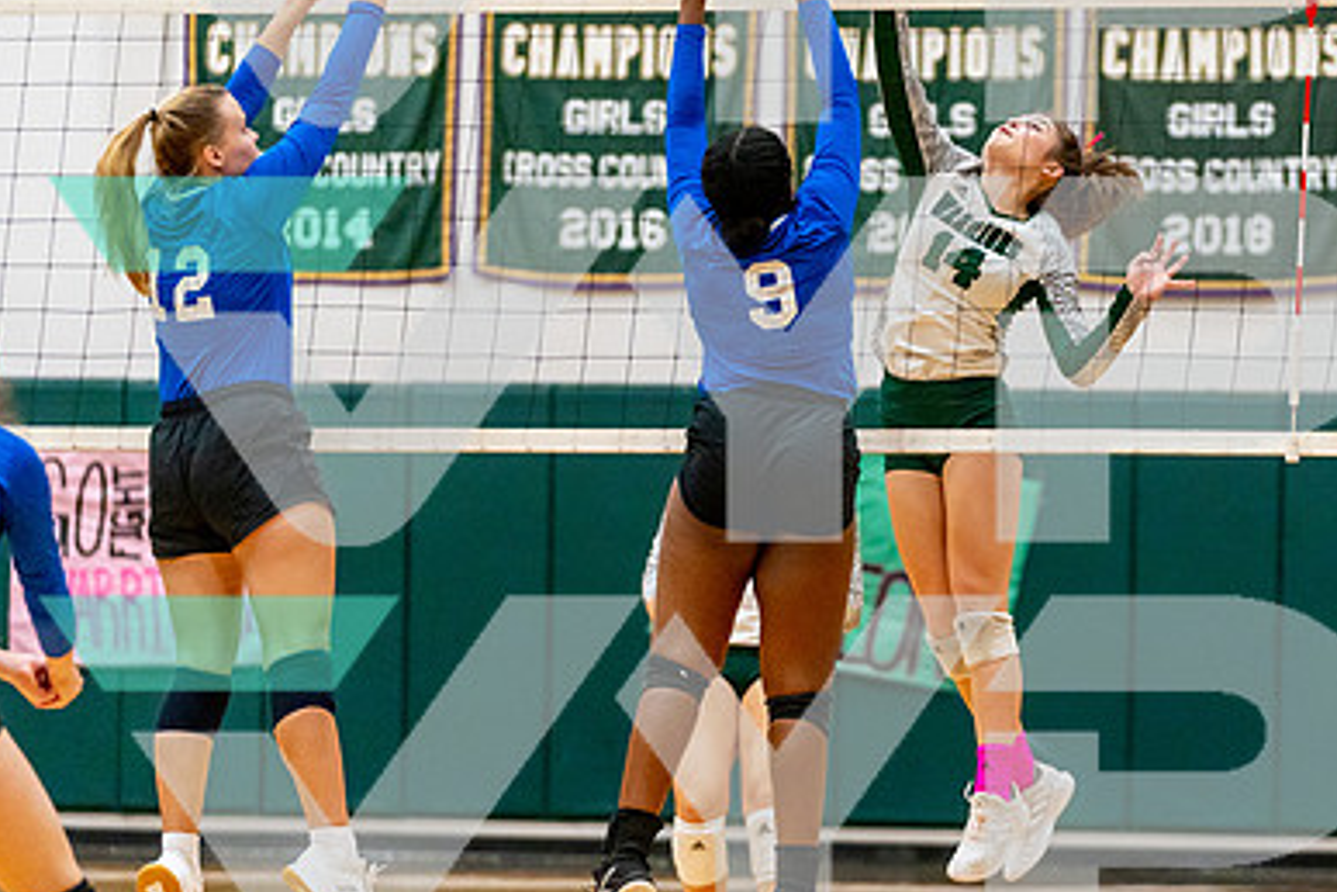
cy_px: 361
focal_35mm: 183
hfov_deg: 11.2
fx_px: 6796
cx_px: 929
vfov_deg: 7.5
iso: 2500
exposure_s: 1/2500
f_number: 2.8
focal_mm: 122
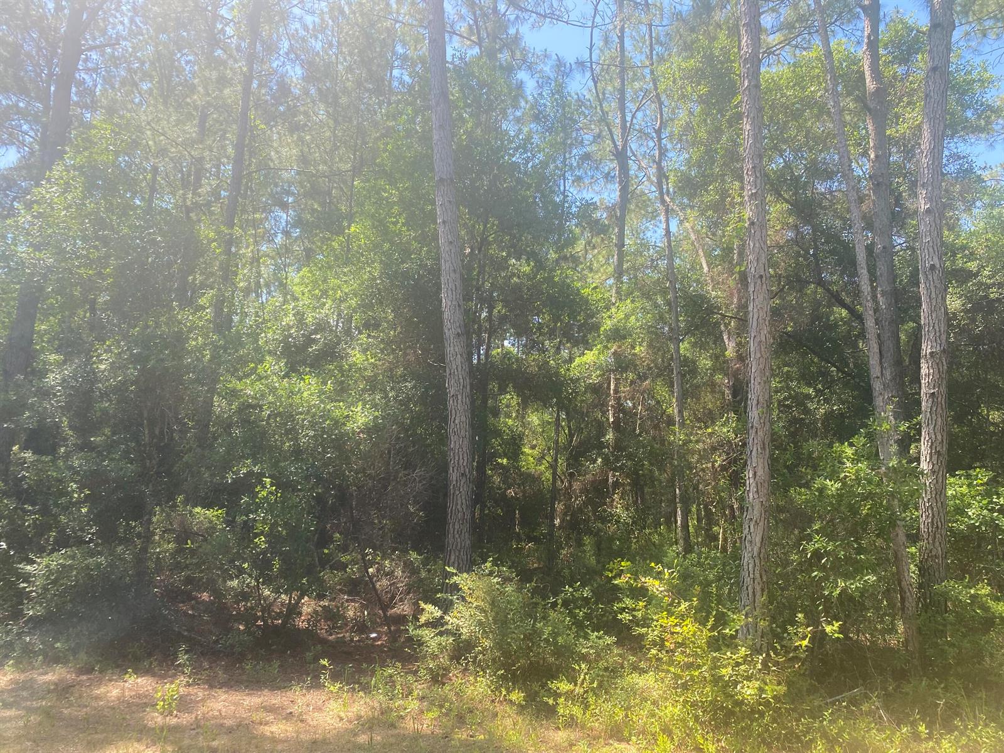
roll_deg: -3.9
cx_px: 502
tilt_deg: +9.3
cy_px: 376
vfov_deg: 53.1
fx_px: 754
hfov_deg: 67.3
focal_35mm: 26
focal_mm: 4.25
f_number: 1.8
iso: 32
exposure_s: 1/544
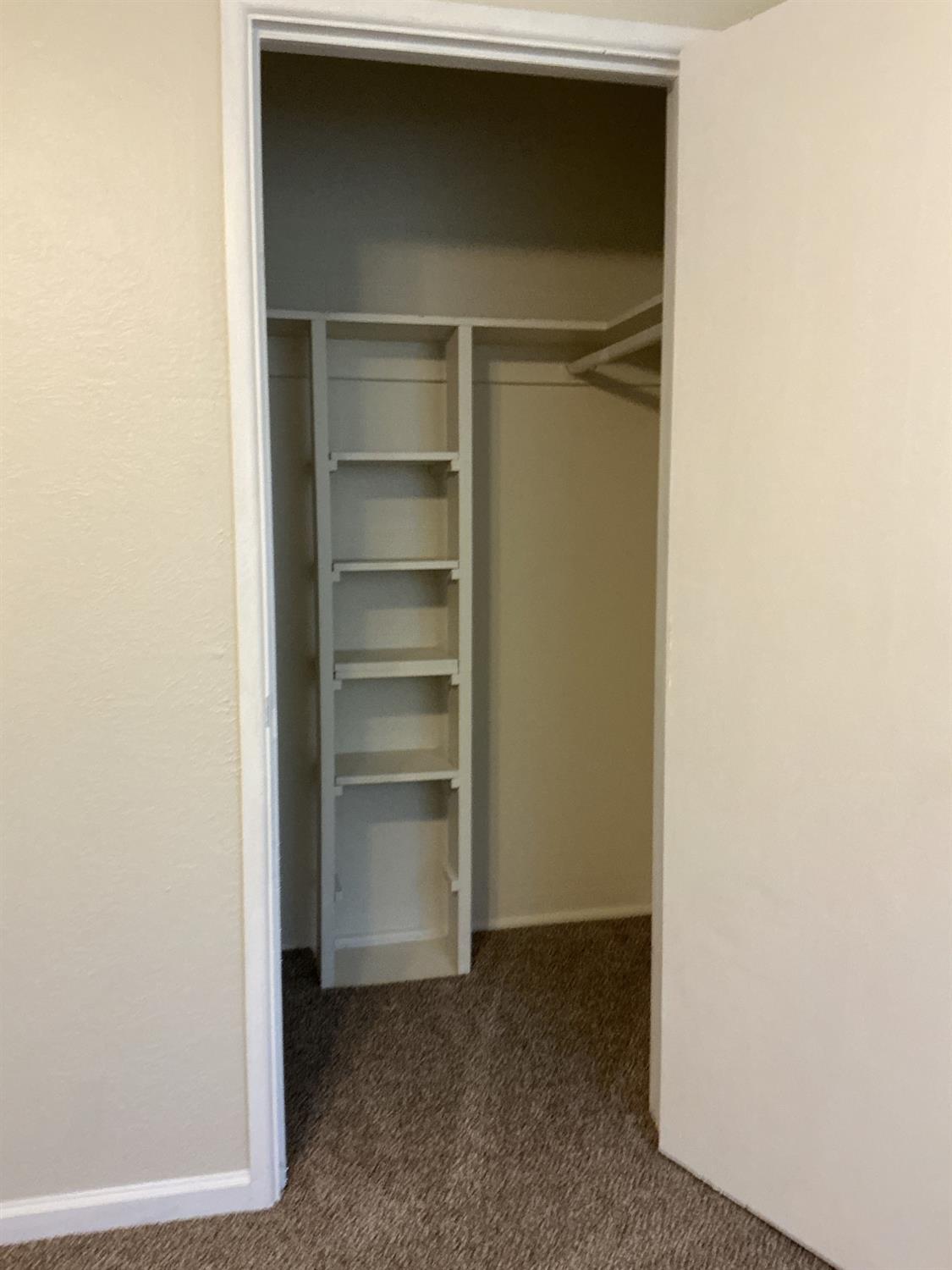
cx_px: 476
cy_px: 635
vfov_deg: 61.7
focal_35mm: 29
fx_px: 1063
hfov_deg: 48.2
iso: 125
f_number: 1.8
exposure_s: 1/60
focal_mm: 3
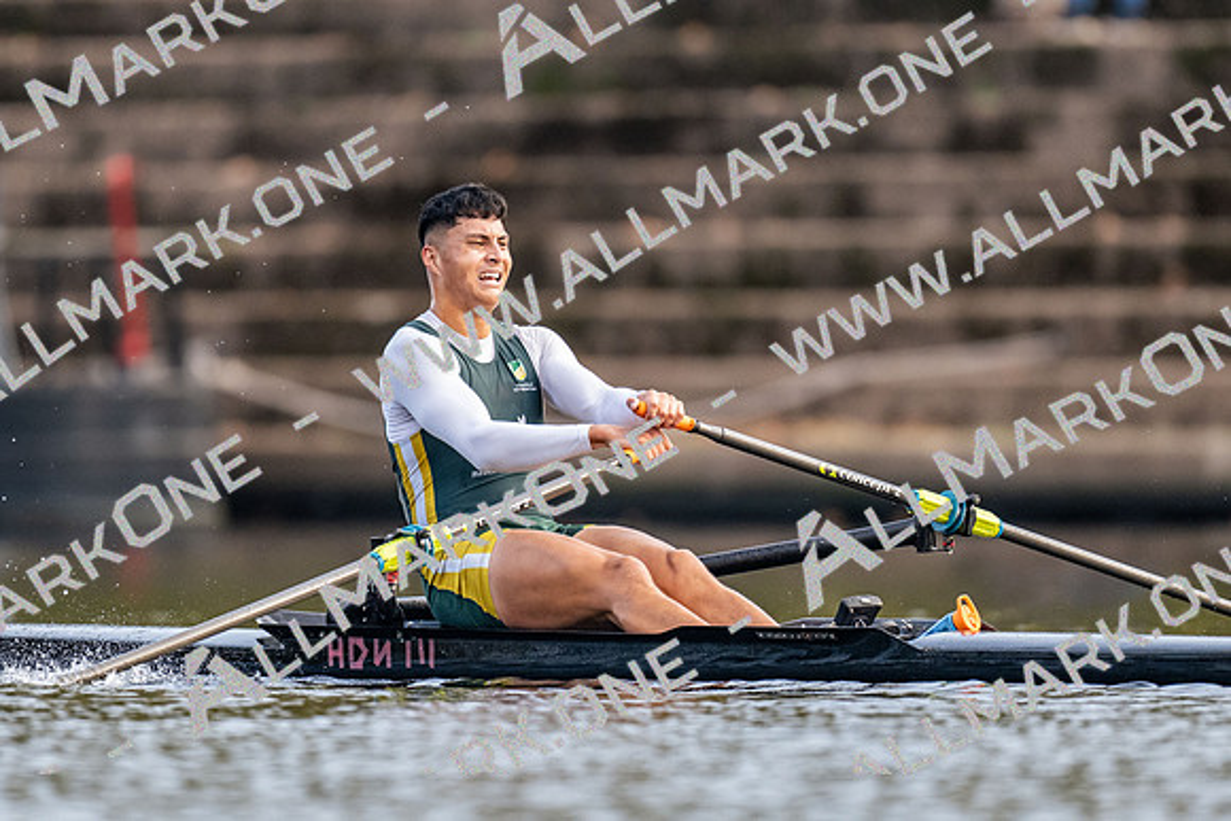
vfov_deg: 1.5
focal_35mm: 900
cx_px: 616
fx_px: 30797
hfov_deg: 2.3
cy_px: 410
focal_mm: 600
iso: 2000
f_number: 4
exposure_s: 1/2500
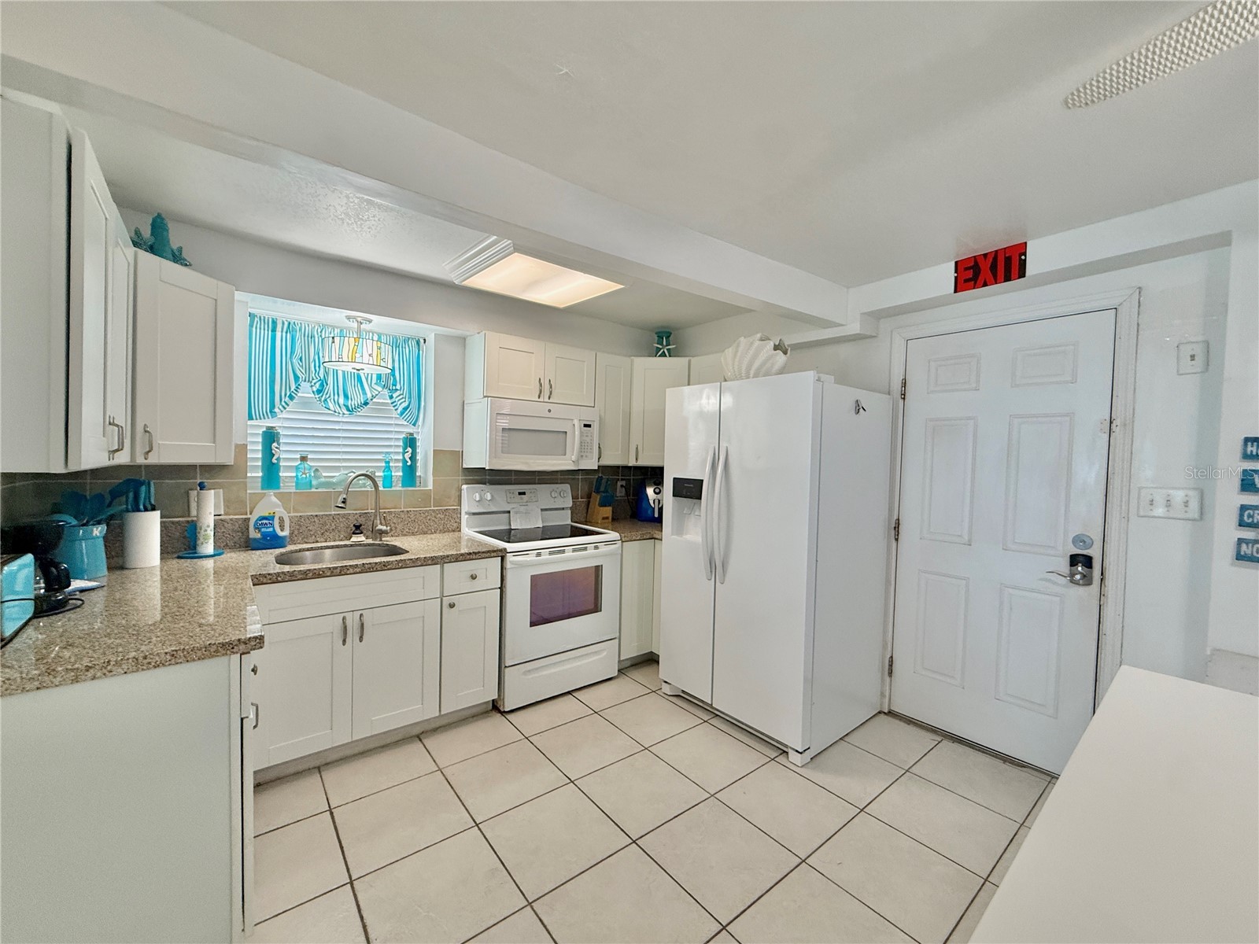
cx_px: 630
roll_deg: -1.7
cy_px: 472
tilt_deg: -1.0
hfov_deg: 102.1
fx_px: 509
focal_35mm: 14
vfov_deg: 85.7
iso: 200
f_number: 2.2
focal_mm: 2.22
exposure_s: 1/120
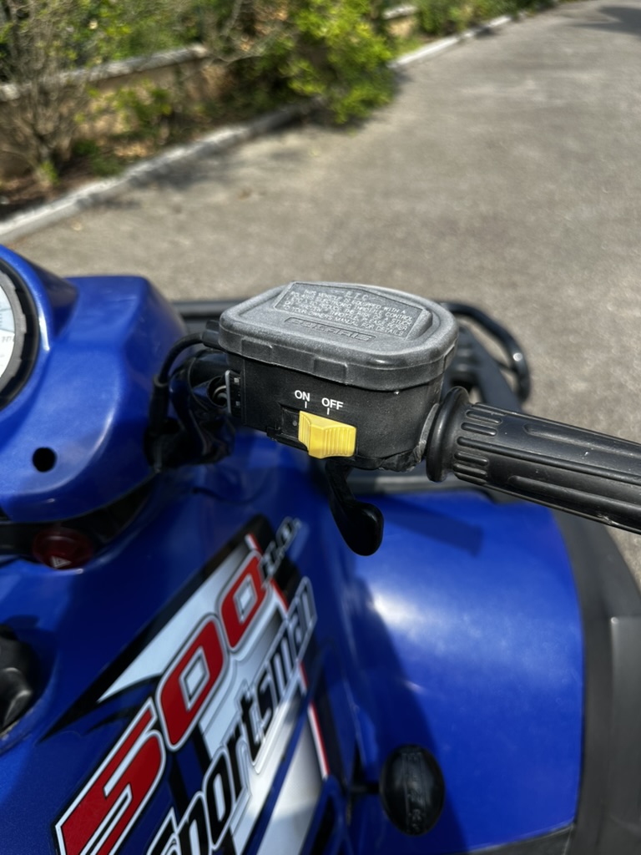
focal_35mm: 24
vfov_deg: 71.6
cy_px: 428
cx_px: 320
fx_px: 593
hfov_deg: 56.8
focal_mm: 6.86
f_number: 1.78
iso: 80
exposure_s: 1/1198
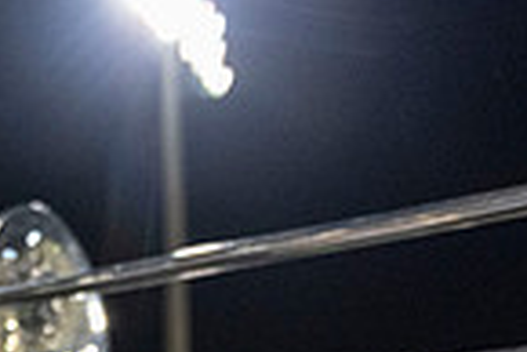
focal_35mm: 96
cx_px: -145
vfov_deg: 13.2
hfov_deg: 19.6
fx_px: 1407
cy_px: 582
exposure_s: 1/500
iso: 3200
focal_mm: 24
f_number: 4
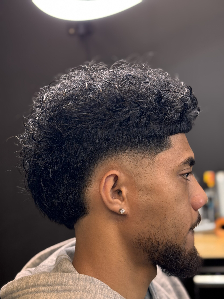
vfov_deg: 39.7
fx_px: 414
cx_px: 112
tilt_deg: -0.9
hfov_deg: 30.3
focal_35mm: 48
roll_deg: +4.8
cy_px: 150
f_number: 1.78
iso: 125
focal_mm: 6.76
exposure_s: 1/60
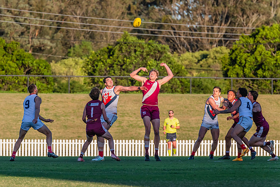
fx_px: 3673
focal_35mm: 472
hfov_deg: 4.4
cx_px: 125
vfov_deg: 2.9
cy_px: 89
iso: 800
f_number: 10
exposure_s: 1/1250
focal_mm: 420
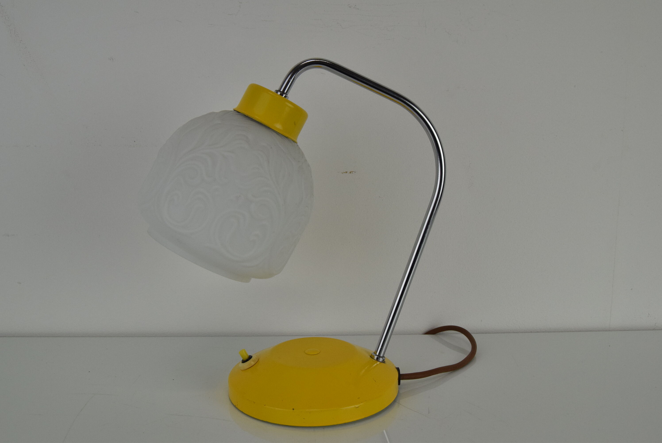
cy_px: 222
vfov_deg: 34.3
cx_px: 331
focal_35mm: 39
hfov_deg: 49.5
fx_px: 718
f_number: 10
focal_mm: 26
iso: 1600
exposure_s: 1/400
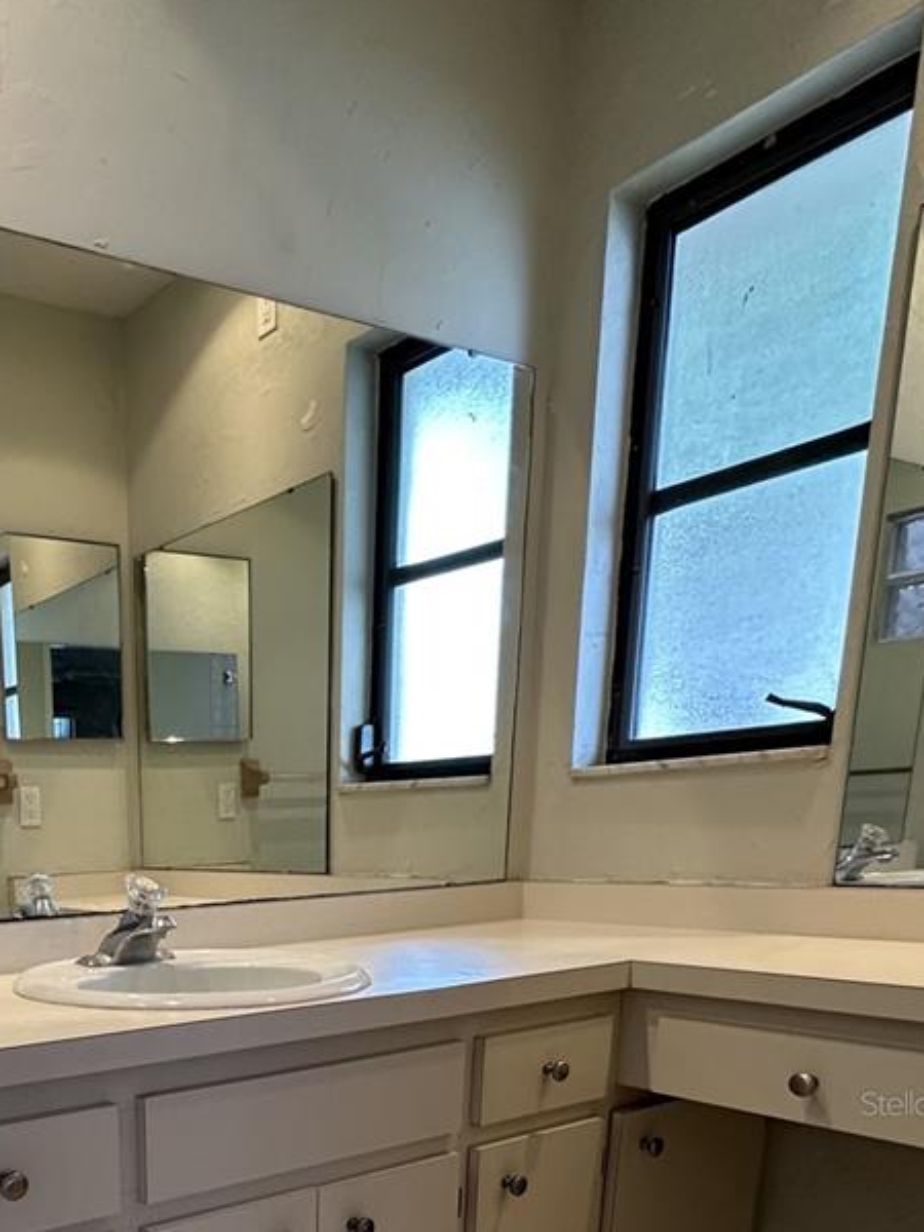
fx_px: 997
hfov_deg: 44.9
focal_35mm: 28
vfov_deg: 55.3
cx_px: 82
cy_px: 1103
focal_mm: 2.22
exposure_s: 1/60
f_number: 2.2
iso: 200
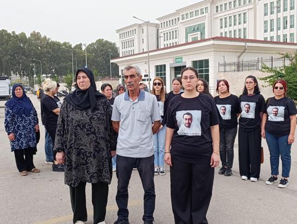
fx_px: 292
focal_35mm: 34
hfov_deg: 53.9
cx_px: 148
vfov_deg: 41.9
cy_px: 112
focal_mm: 6.11
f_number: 1.65
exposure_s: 1/100
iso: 65
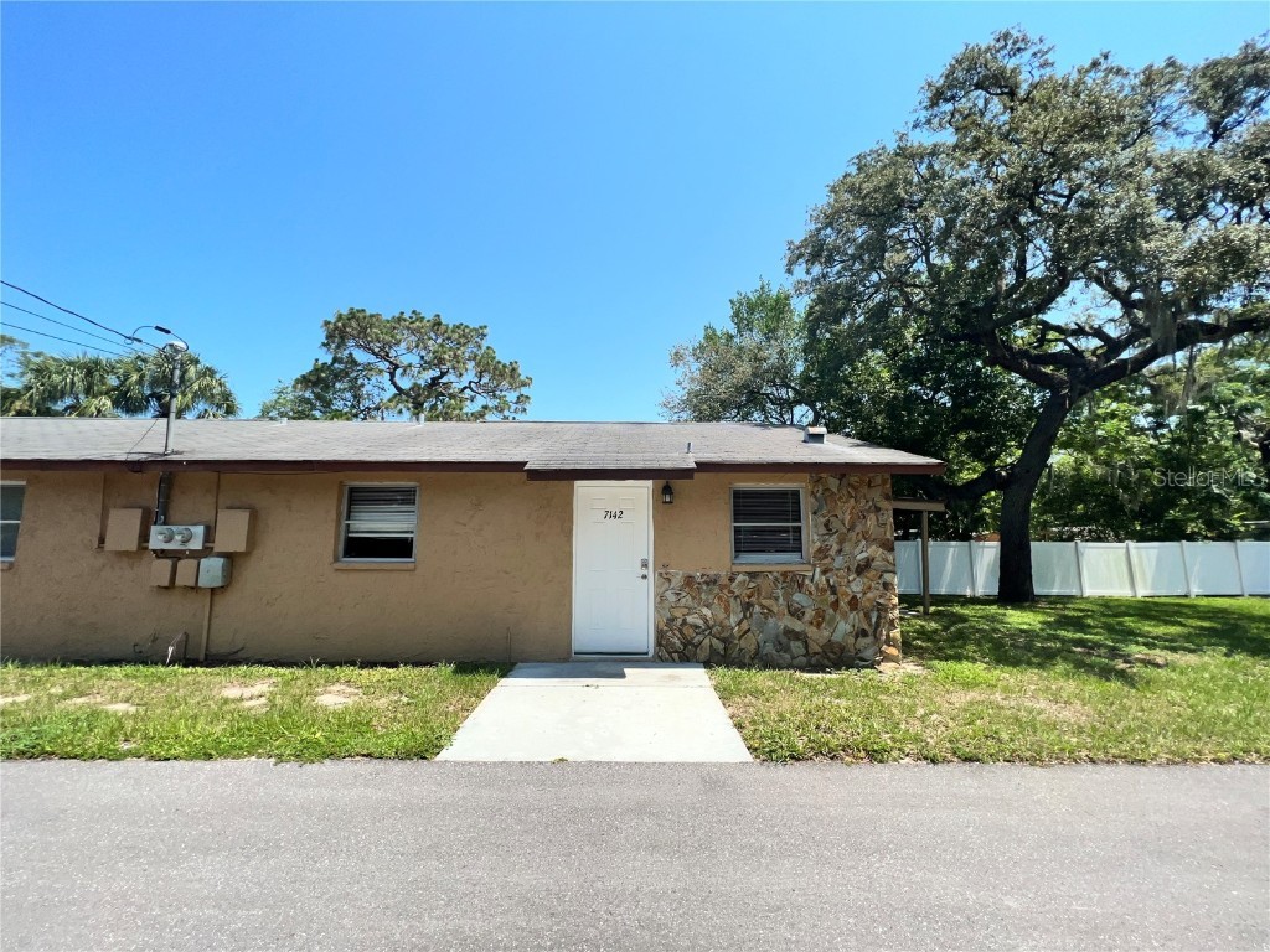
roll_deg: +0.4
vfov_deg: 89.9
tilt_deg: +6.9
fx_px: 477
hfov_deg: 106.2
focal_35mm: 13
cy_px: 476
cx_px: 635
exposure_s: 1/1597
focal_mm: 1.57
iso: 25
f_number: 1.8
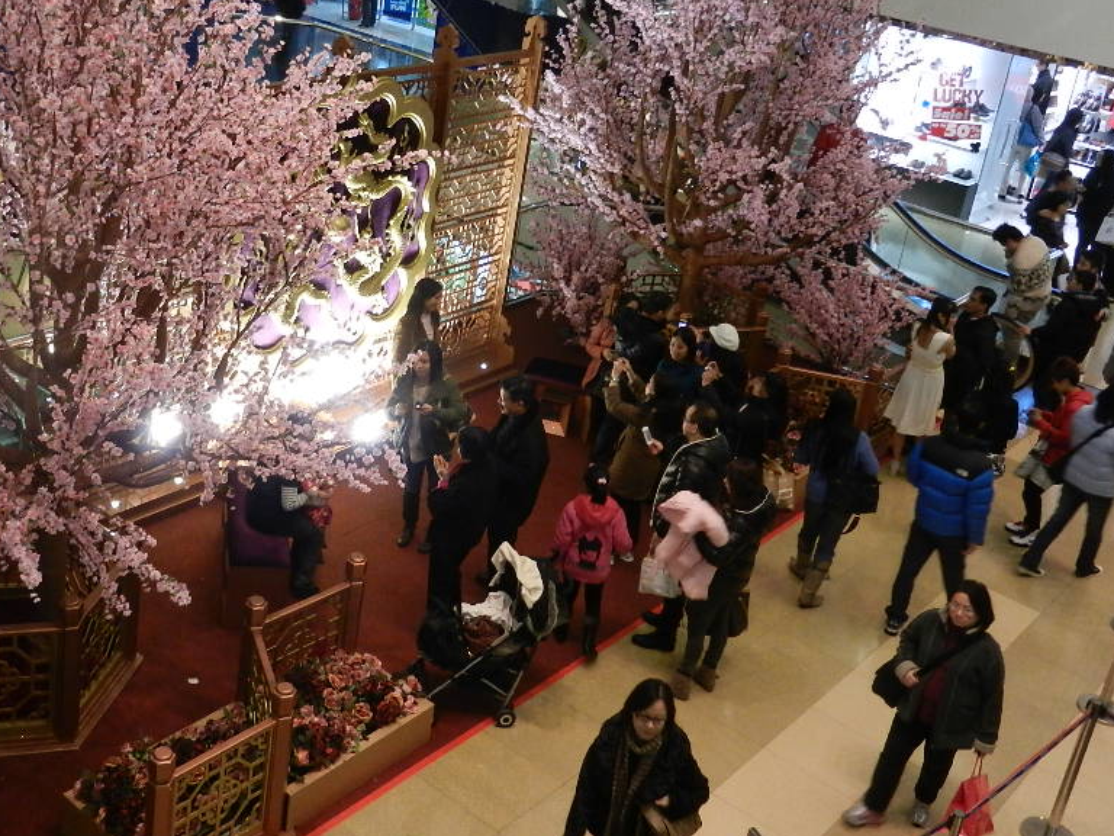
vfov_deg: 32.6
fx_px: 1416
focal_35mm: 44
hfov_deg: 42.7
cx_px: 425
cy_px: 287
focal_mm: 5.9
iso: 400
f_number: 3.8
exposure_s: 1/25
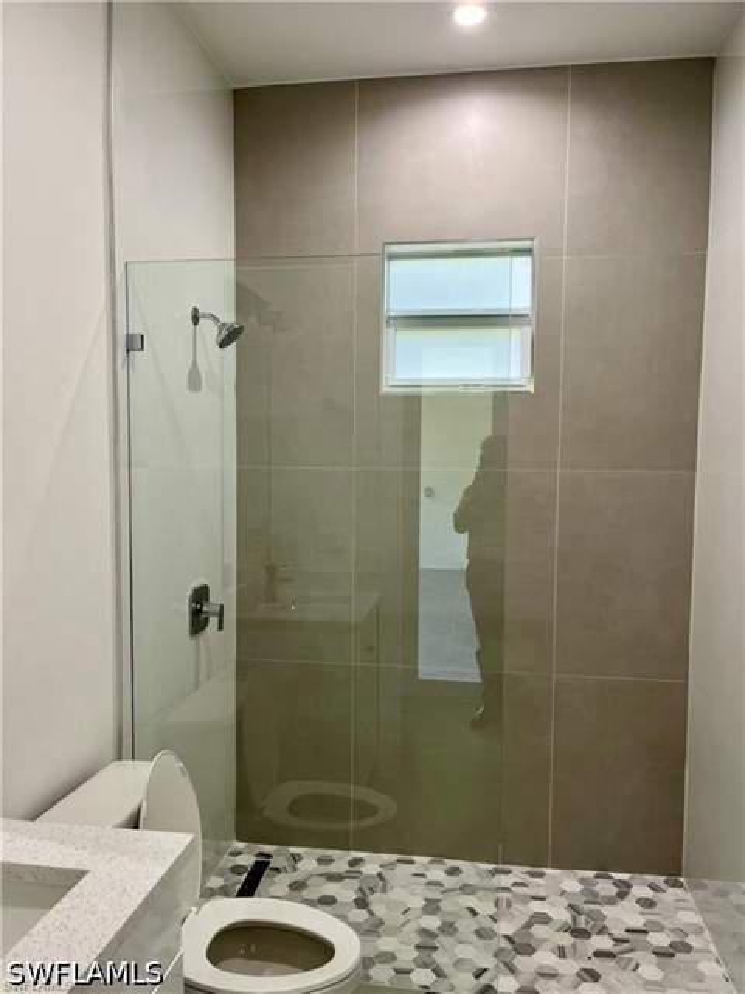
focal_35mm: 26
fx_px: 746
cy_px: 497
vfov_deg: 67.3
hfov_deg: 53.1
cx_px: 372
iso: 80
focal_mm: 5.1
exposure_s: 1/60
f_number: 1.6
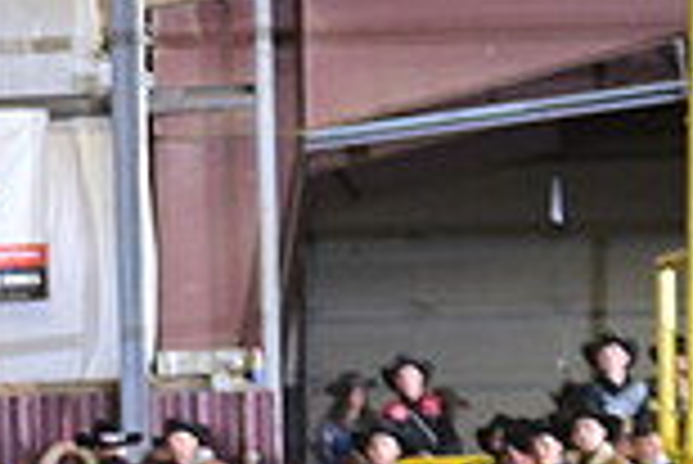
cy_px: 682
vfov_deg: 2.6
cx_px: -446
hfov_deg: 3.9
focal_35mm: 526
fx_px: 10135
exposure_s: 1/200
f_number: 3.2
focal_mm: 140
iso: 1250
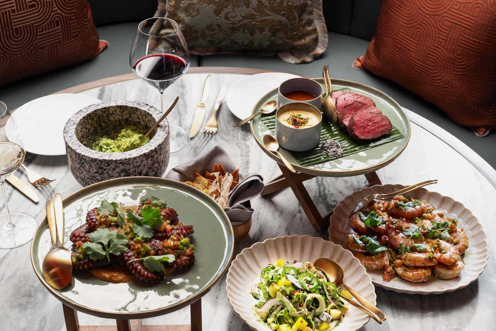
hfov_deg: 35.0
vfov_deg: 23.8
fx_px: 785
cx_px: 244
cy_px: 165
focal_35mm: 57
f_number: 11
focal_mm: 56
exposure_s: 1/1.67
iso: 200
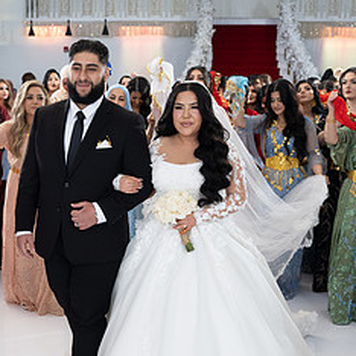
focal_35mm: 59
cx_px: 108
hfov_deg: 28.8
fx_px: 686
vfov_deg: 28.9
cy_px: 238
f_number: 2.8
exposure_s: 1/160
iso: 800
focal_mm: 28
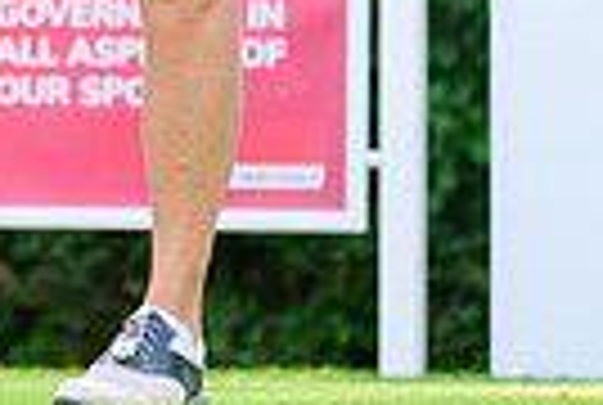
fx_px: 16687
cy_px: -407
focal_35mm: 994
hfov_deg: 2.1
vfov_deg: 1.4
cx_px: -86
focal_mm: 230
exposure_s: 1/1600
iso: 1000
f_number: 5
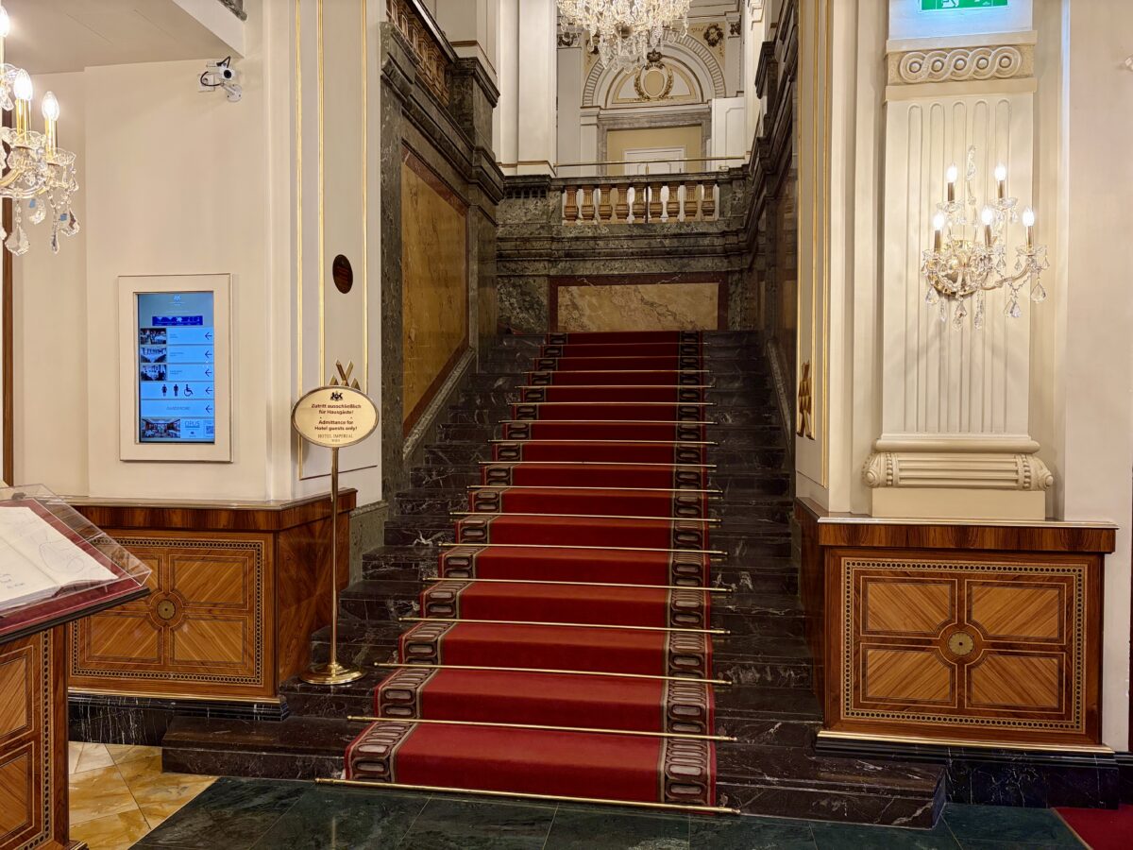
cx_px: 566
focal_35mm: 26
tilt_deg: -0.6
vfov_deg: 53.1
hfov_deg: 67.3
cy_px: 425
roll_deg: +0.6
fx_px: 851
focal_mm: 5.96
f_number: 1.6
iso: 200
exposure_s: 1/100
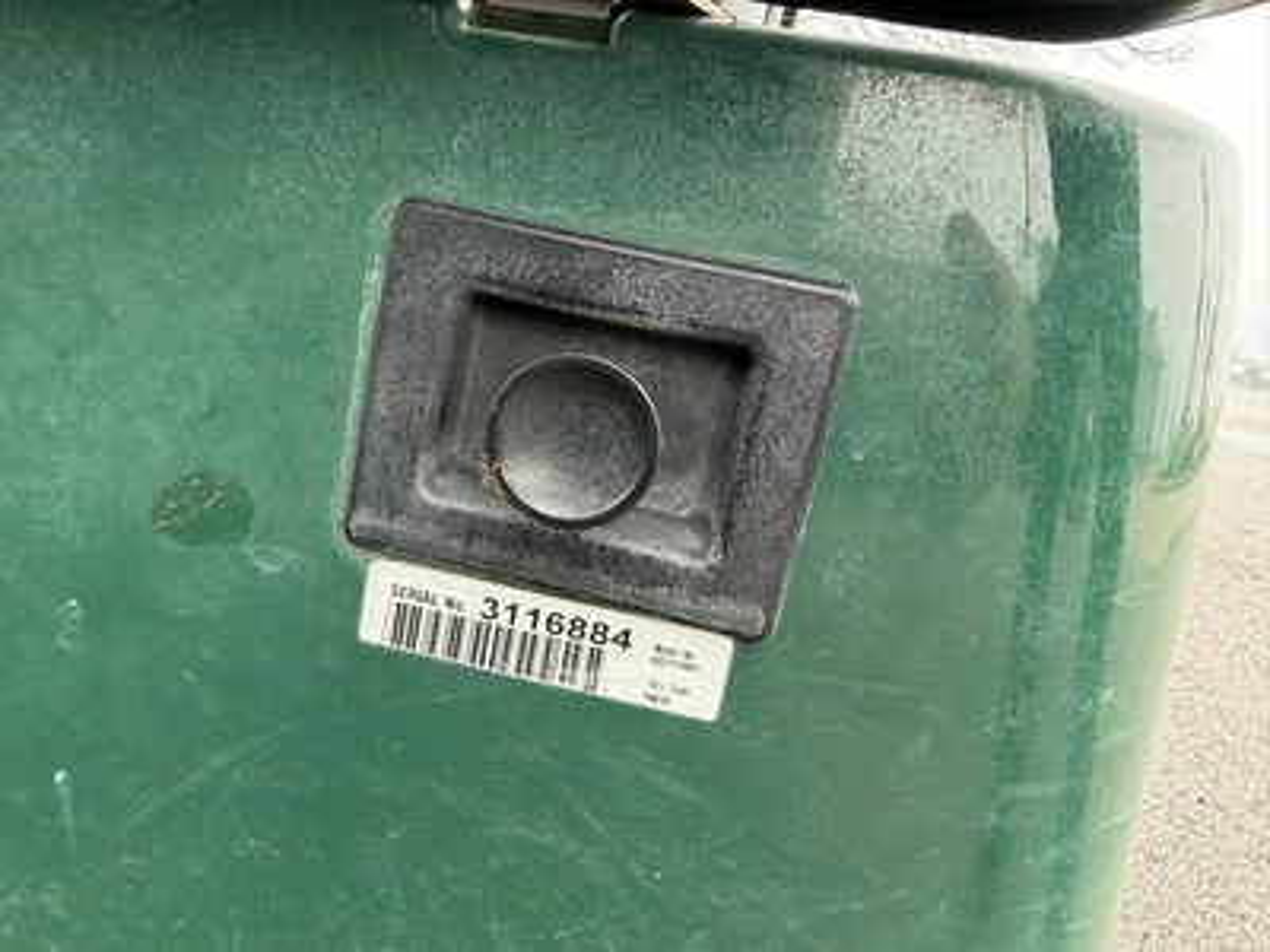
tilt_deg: -11.1
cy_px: 476
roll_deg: -7.0
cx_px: 635
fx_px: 881
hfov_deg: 71.6
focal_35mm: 24
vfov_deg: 56.8
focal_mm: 2.22
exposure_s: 1/121
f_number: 2.2
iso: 200
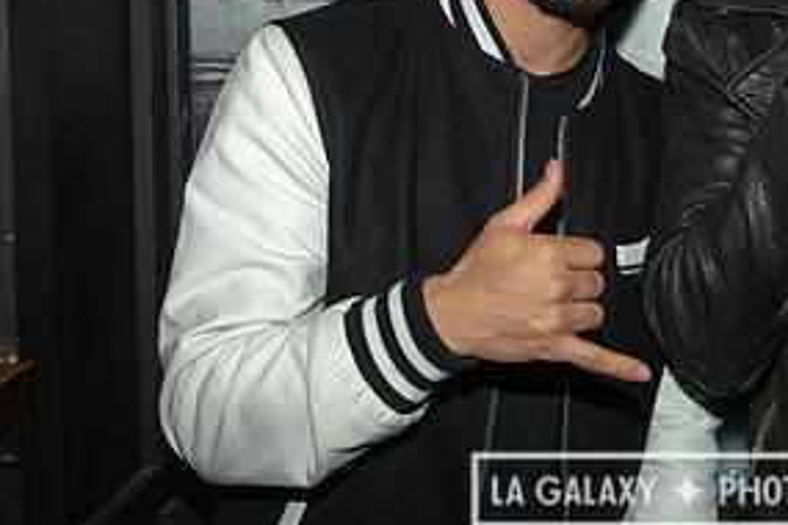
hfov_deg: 32.7
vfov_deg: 22.6
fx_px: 1291
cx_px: 666
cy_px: 76
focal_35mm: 59
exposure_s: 1/160
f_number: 5
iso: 320
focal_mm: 29
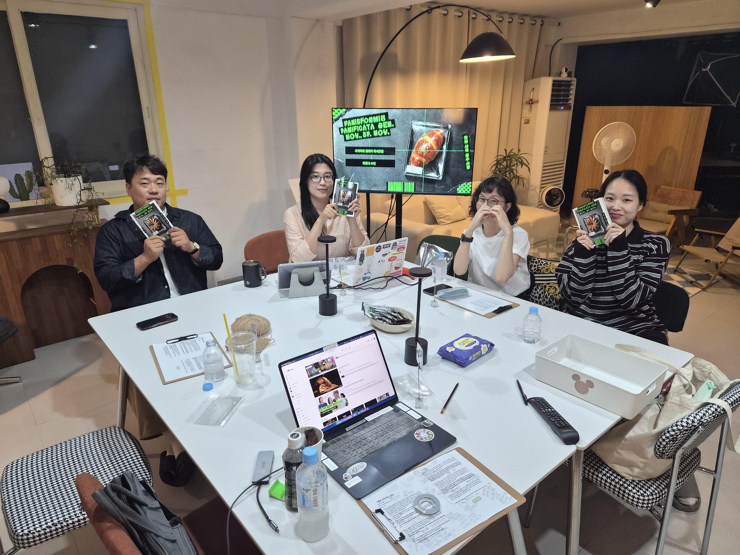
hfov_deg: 73.9
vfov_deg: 58.9
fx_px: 492
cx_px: 370
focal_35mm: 23
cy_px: 278
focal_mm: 5.4
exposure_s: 1/120
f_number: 1.8
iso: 400
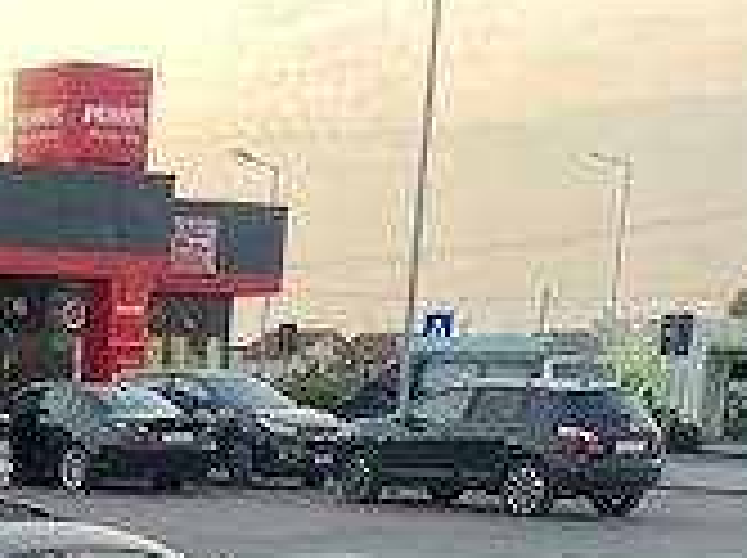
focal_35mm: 94
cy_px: 842
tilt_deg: -10.6
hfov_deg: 19.4
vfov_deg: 14.6
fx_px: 2026
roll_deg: -1.0
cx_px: -212
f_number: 1.6
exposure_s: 1/148
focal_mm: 4.2
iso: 32
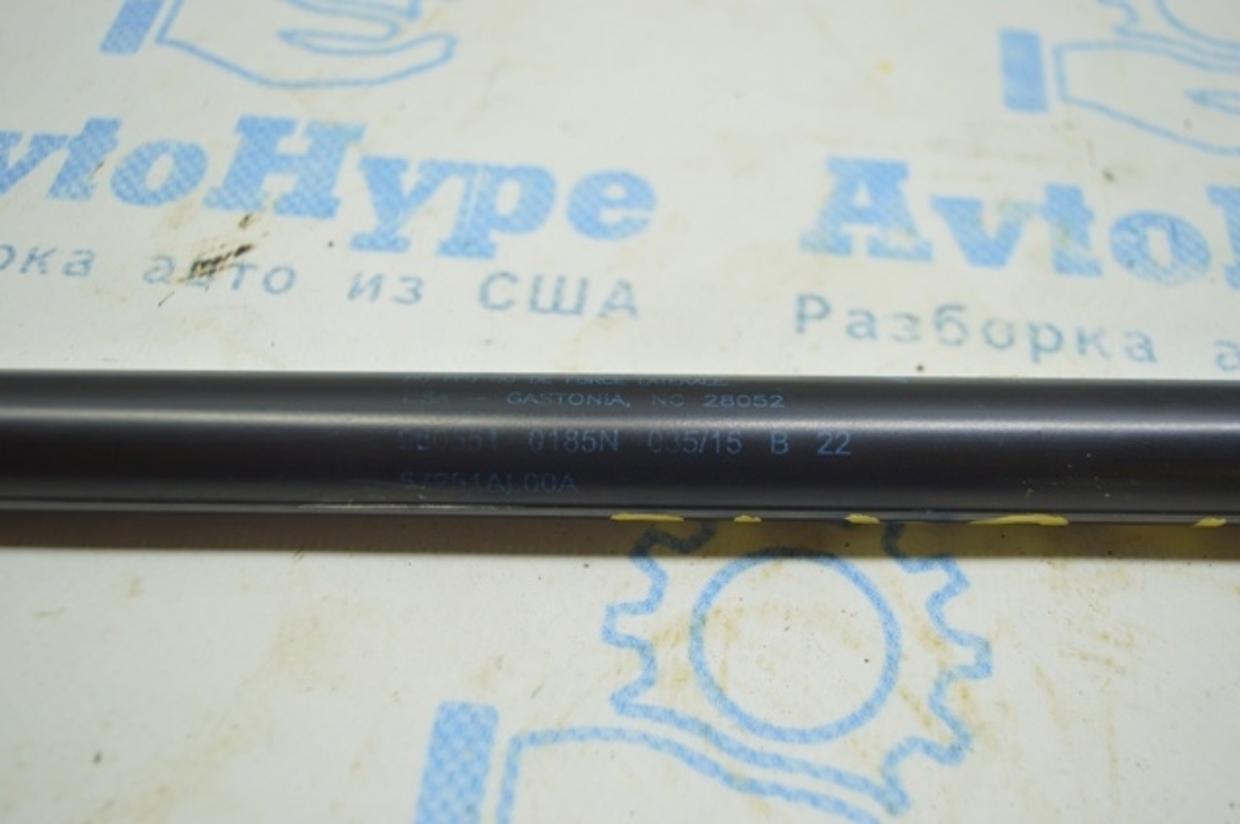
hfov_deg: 53.2
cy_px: 412
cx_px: 620
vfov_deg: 36.8
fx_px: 1238
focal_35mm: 36
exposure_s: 1/60
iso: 400
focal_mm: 24
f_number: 4
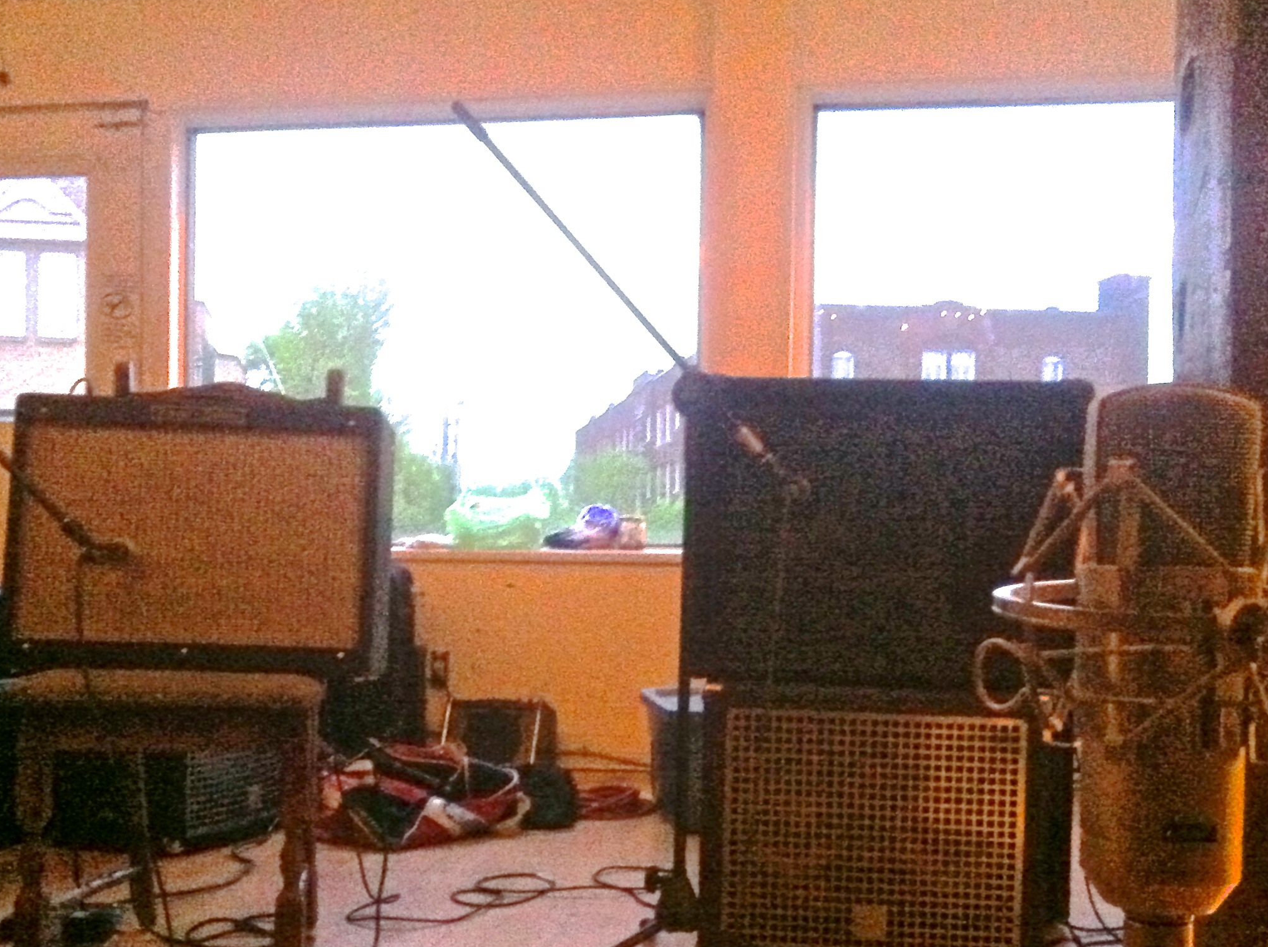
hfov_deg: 42.1
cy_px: 575
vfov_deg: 32.0
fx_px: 1646
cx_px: 600
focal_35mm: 45
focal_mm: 3.85
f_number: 2.8
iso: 1000
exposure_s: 1/15
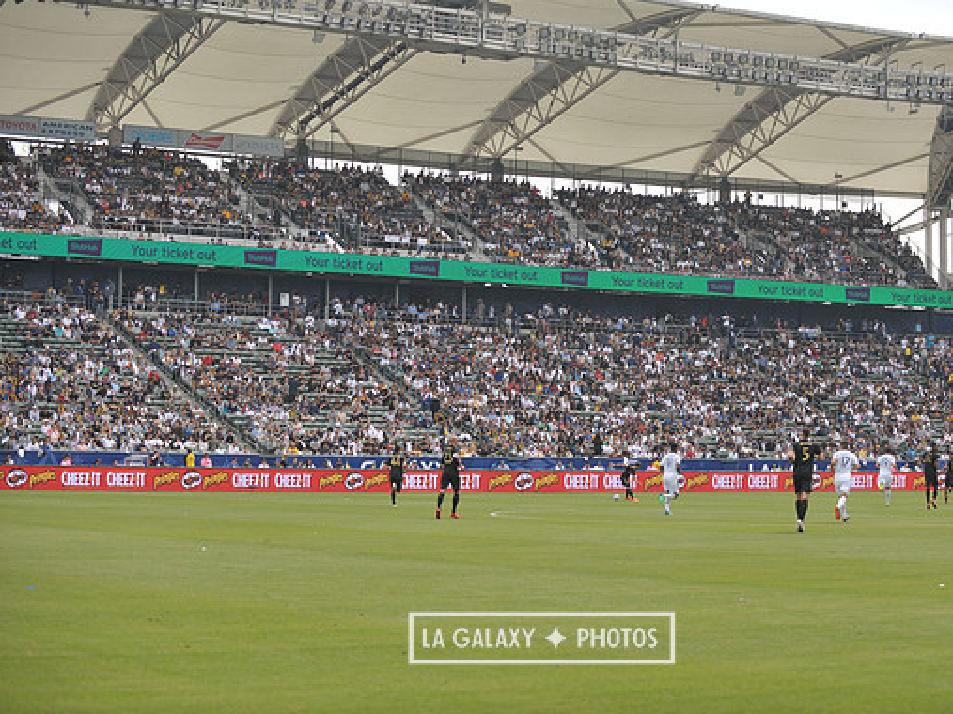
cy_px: 355
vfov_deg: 19.1
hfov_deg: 25.3
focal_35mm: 77
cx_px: 541
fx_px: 2119
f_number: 3.5
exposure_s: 1/2500
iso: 320
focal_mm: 70
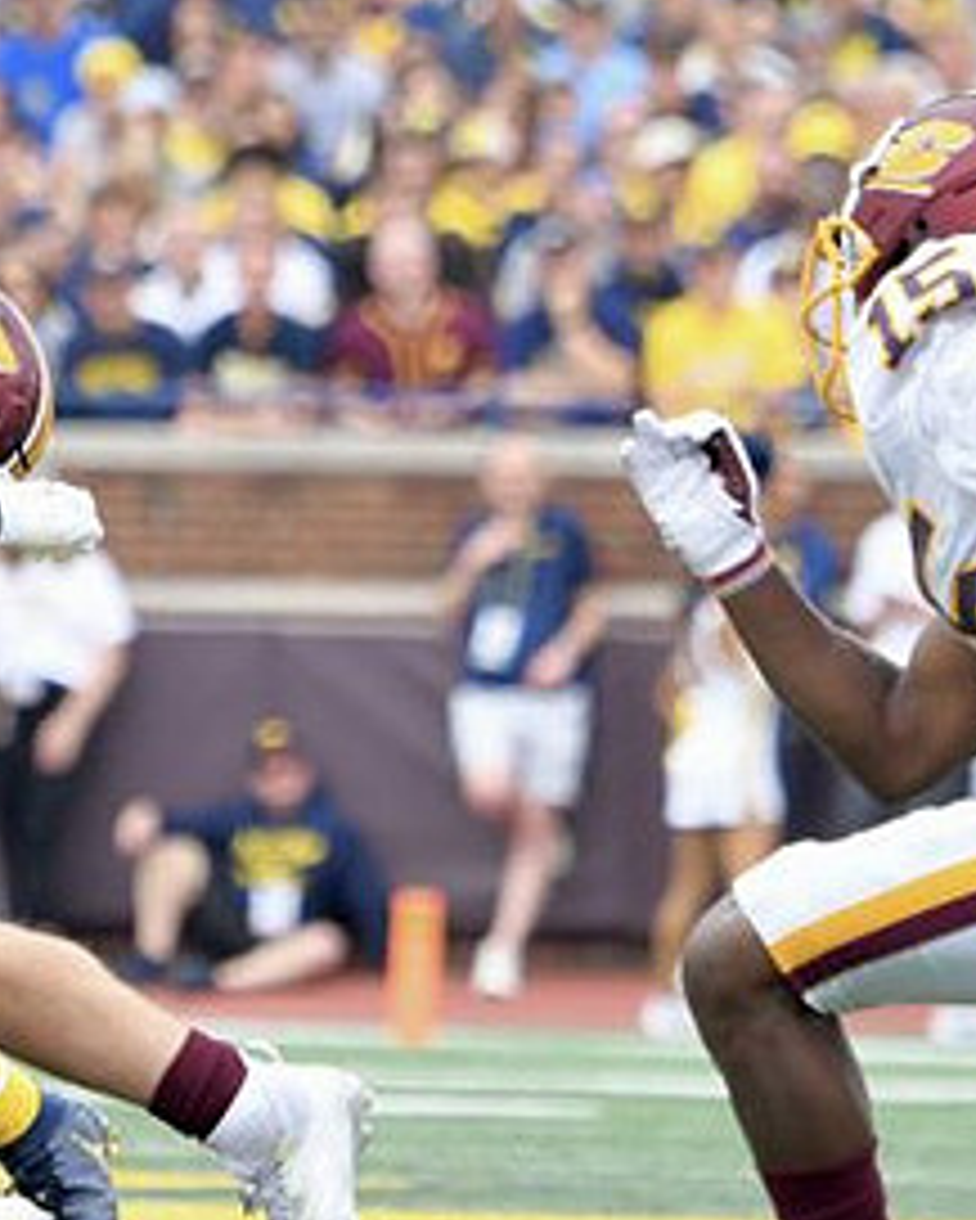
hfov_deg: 1.8
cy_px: 671
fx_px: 31504
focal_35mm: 873
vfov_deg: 2.2
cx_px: -171
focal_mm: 290
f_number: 5.6
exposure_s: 1/1000
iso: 1250
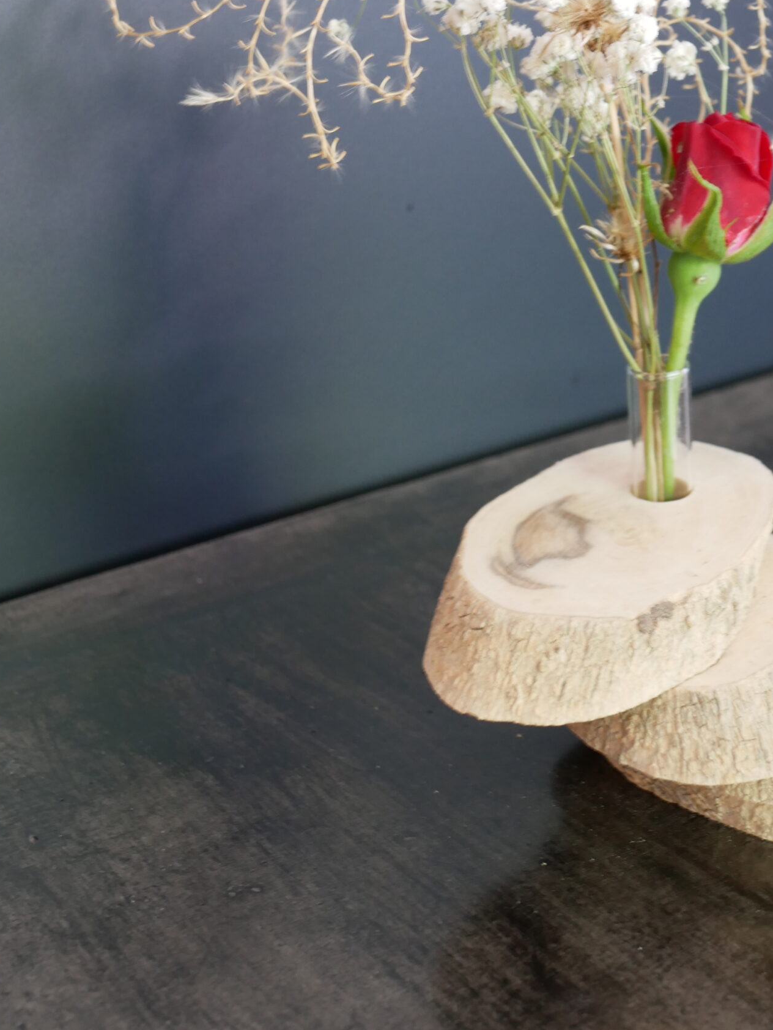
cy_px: 318
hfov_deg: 19.3
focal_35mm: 76
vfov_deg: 25.5
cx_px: 569
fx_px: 2262
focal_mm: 25
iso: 400
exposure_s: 1/4
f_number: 5.1
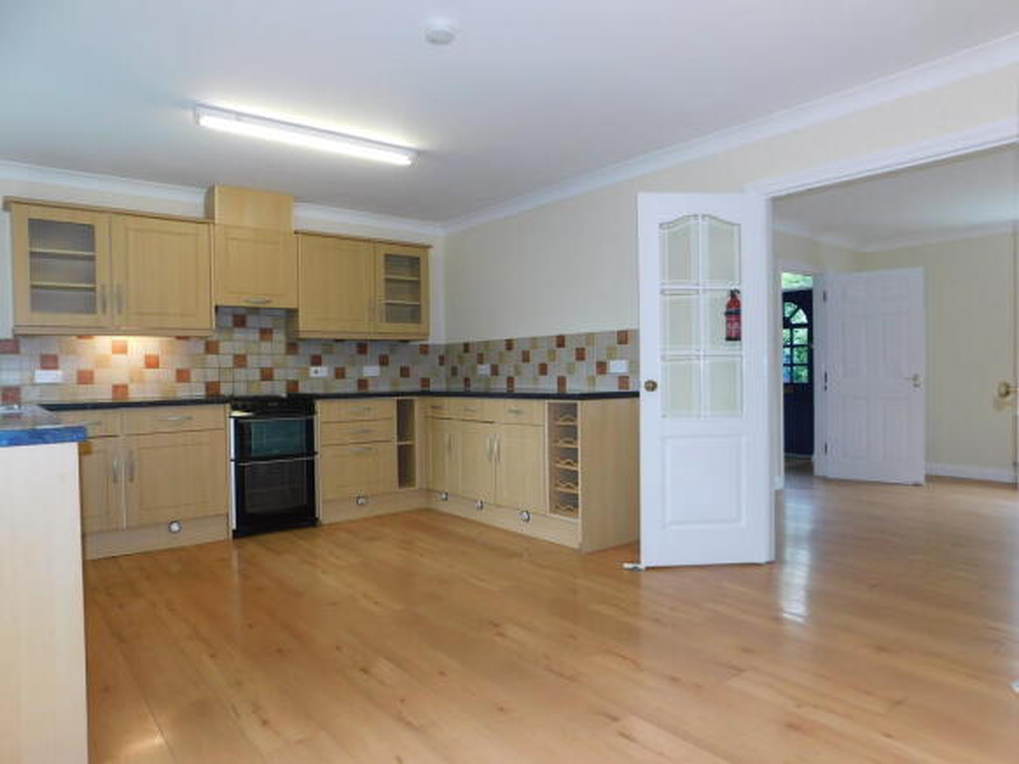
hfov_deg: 73.9
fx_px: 677
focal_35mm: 23
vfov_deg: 58.9
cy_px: 382
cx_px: 510
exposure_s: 1/30
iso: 200
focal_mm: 4
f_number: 3
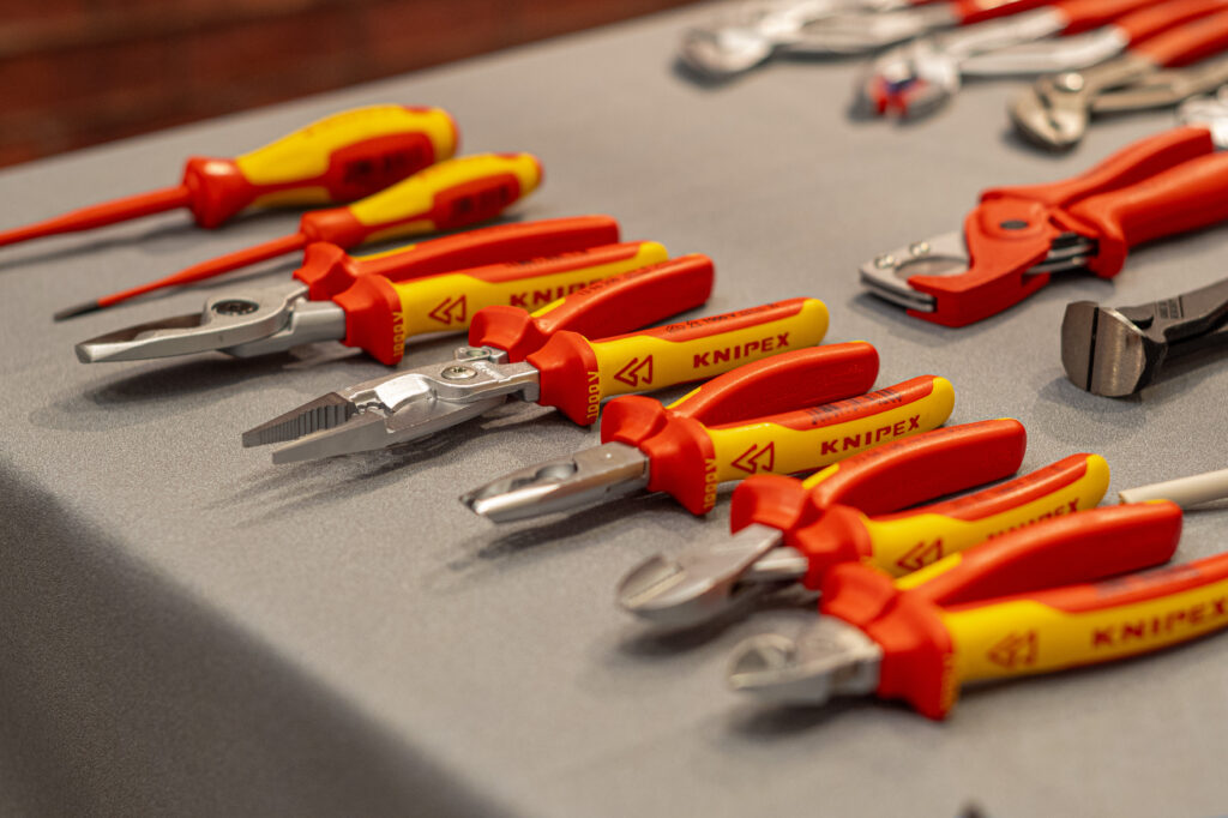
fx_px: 2557
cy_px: 409
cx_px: 614
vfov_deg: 18.2
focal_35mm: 75
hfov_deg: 27.0
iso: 1250
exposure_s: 1/200
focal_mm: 50
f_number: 2.8
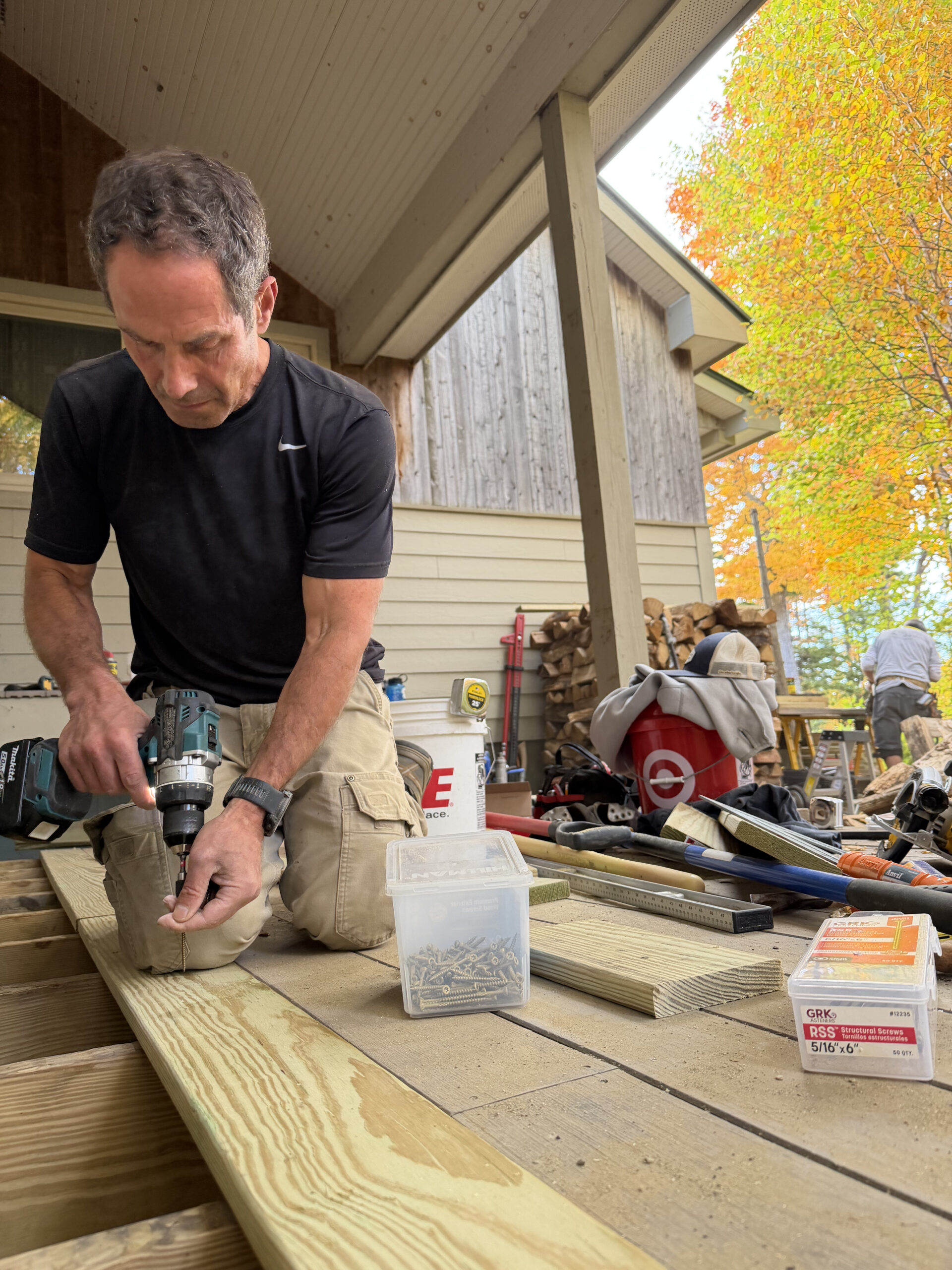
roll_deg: +2.6
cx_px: 476
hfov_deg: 56.8
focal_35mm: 24
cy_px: 635
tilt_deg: +7.1
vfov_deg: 71.6
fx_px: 880
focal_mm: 6.76
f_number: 1.78
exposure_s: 1/121
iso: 160
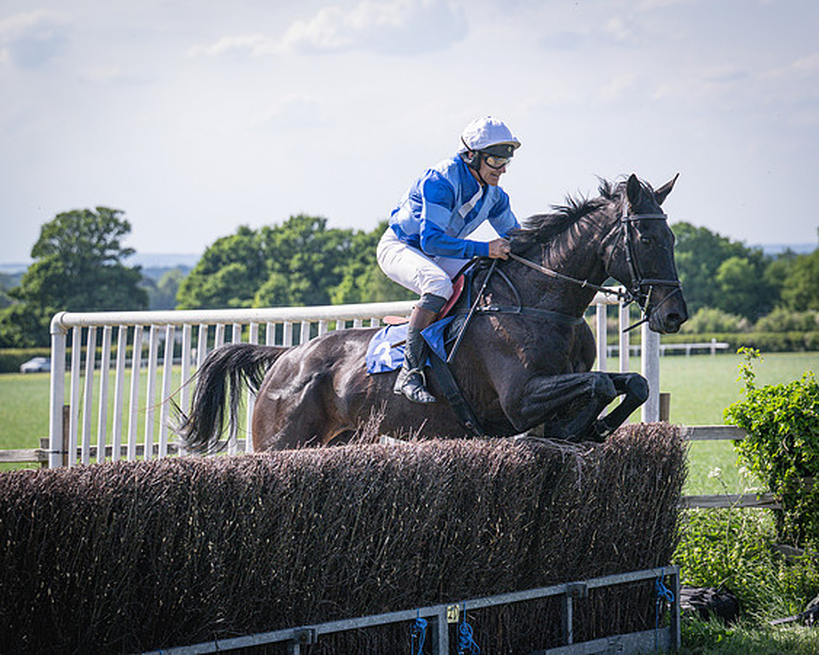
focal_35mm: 119
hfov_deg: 16.1
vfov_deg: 12.9
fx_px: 2890
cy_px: 337
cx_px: 433
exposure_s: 1/3200
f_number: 4
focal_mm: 93
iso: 400
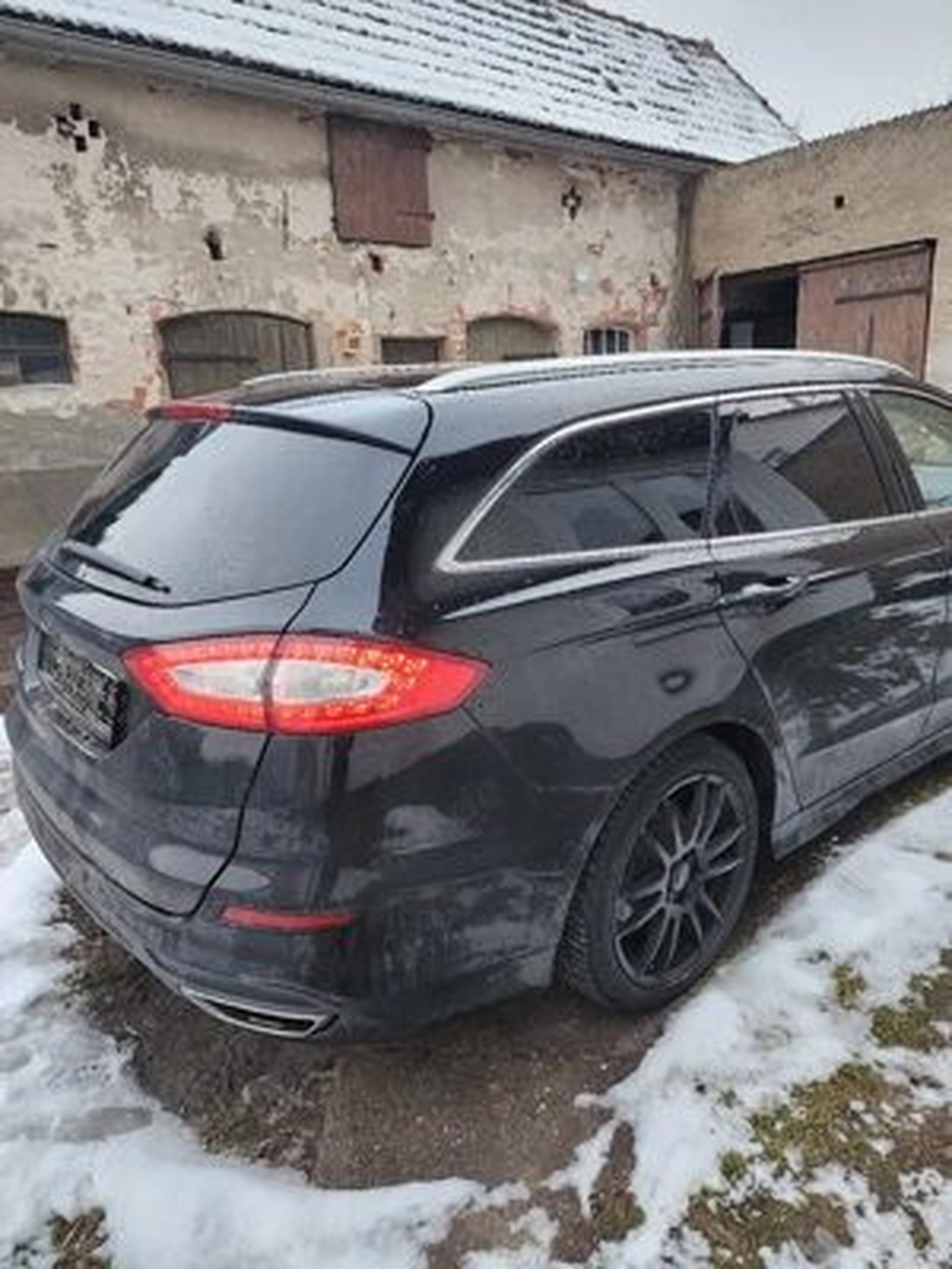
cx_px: 476
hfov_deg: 58.9
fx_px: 843
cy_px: 634
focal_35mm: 23
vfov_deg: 73.9
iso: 200
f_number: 1.8
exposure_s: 1/120
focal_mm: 6.4
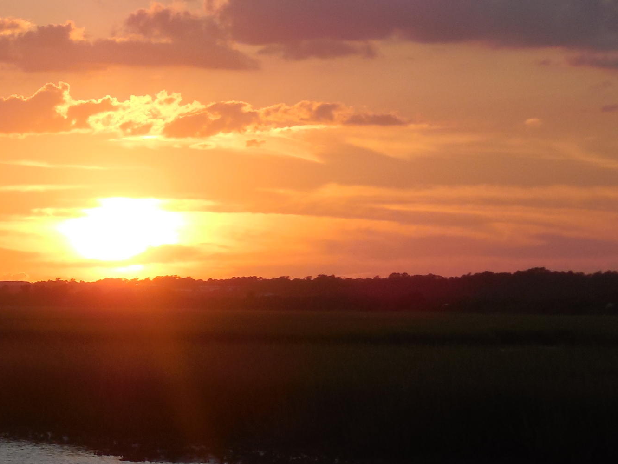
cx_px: 90
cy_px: 88
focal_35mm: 239
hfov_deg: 8.3
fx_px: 4266
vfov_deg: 6.2
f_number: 4.7
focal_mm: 19.1
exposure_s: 1/320
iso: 125
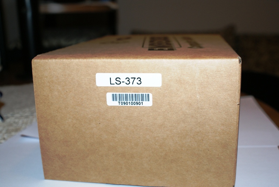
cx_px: 140
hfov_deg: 43.5
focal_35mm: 45
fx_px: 349
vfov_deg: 30.0
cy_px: 94
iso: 400
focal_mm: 30
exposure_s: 1/80
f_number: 5.6
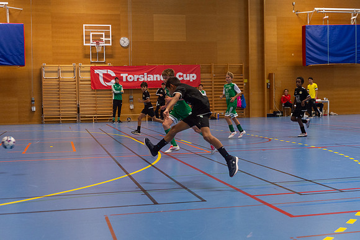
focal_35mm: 49
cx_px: 180
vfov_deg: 27.7
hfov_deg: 40.7
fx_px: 486
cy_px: 120
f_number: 3.2
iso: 2800
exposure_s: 1/500
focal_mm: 48
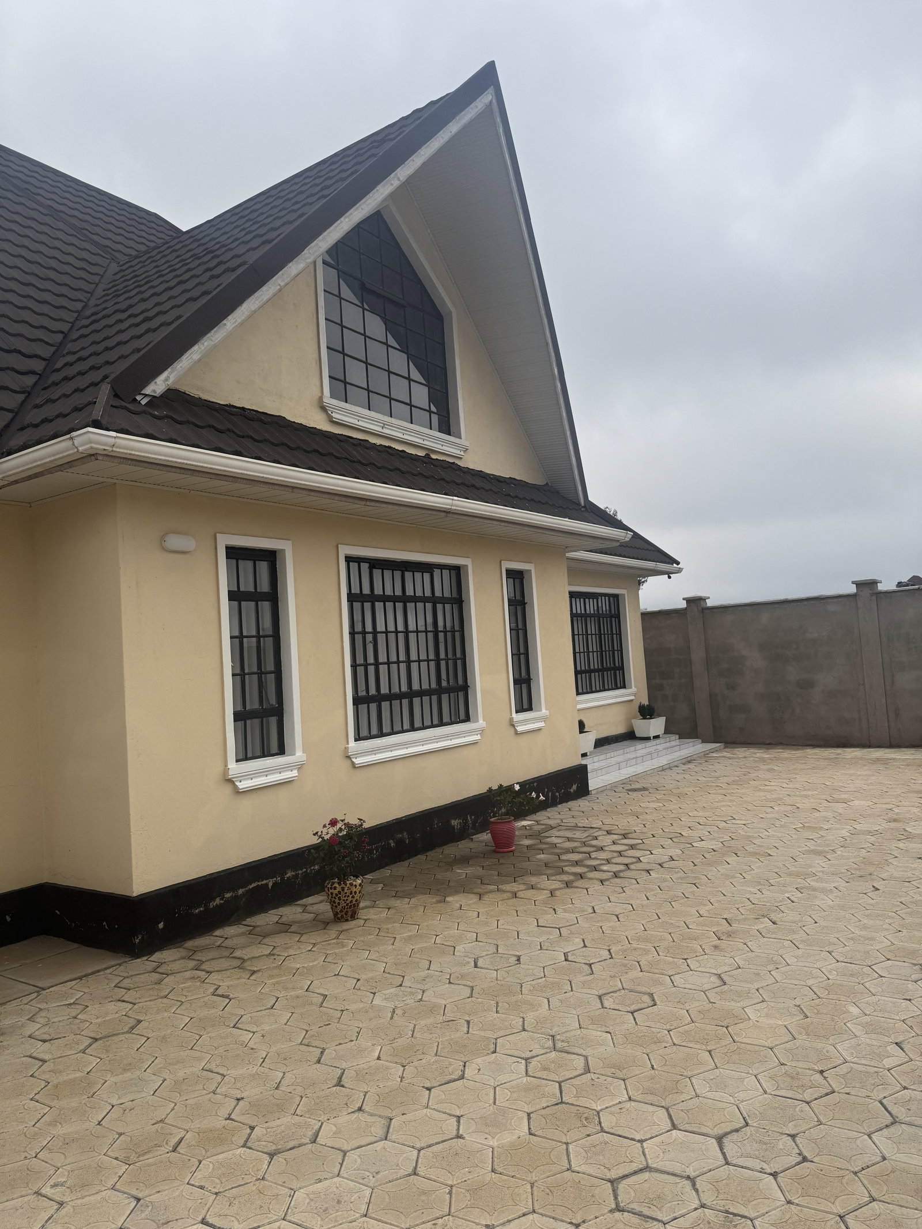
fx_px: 852
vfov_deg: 71.6
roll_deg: +5.0
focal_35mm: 24
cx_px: 461
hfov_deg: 56.8
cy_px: 614
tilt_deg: +3.8
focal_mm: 6.76
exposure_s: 1/3096
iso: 80
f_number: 1.78
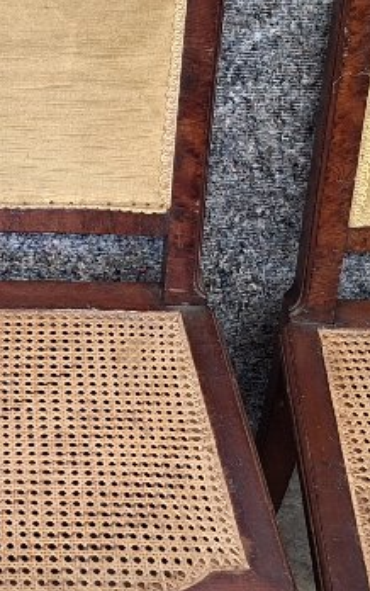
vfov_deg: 24.6
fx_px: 1353
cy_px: 241
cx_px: -2
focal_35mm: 84
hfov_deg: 15.3
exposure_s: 1/50
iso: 250
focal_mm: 5.54
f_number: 1.8
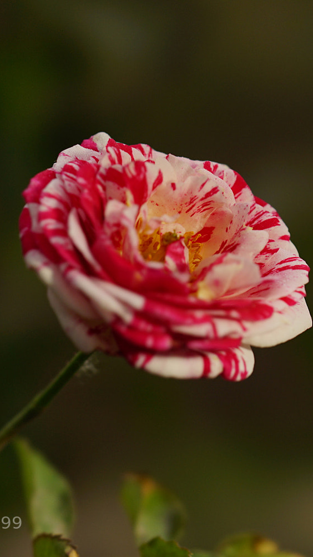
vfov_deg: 12.9
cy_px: 270
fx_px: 2465
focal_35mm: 167
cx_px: 175
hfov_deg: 7.3
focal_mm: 100
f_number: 5.6
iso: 100
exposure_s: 1/250
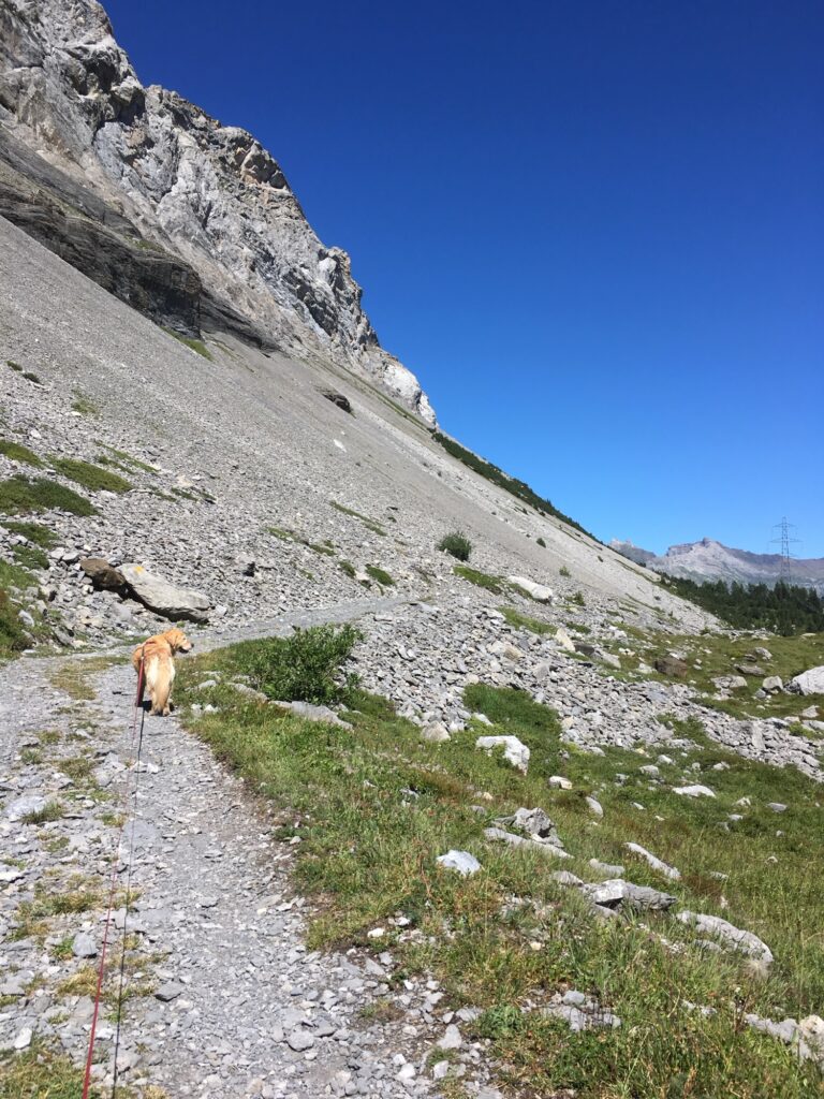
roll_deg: -0.8
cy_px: 550
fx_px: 920
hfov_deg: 48.2
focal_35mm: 29
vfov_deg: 61.7
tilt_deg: +4.3
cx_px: 412
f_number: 2.2
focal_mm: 4.15
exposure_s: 1/1508
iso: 25
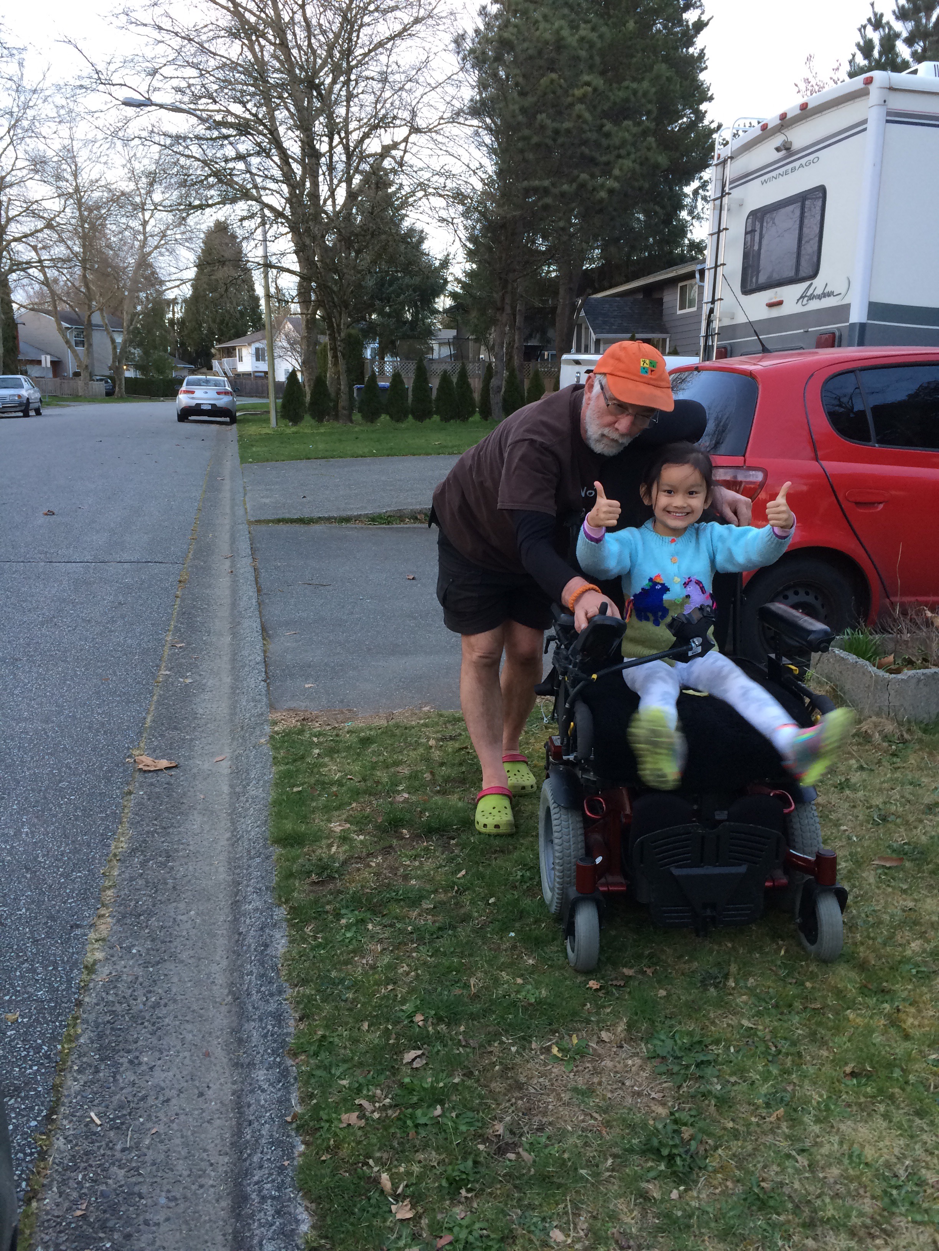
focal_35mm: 29
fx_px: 1049
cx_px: 470
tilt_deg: -12.8
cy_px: 626
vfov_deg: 61.7
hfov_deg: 48.2
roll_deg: -0.8
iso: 50
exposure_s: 1/30
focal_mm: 4.15
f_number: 2.2
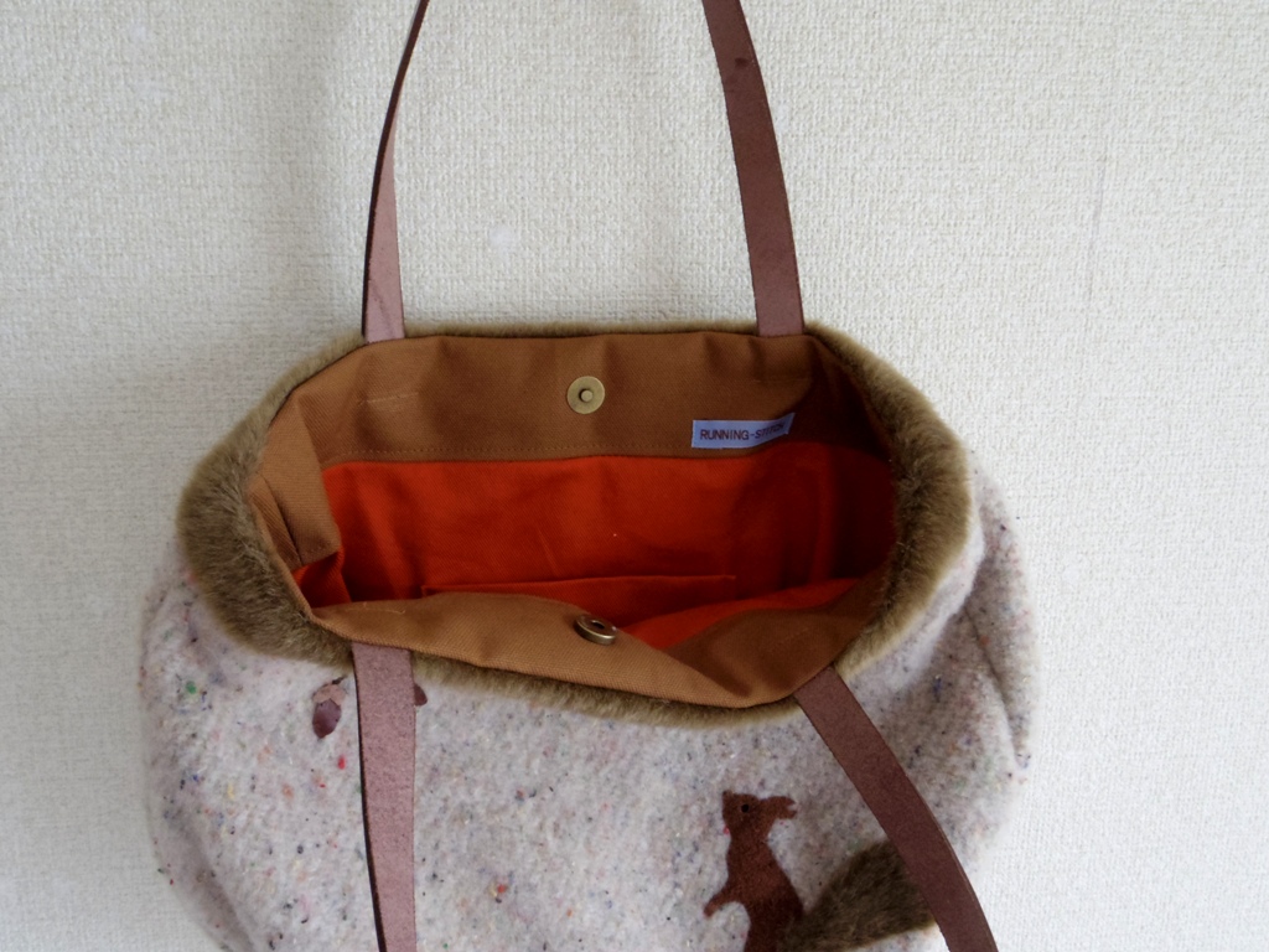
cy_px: 476
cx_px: 634
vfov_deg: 45.4
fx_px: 1136
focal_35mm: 31
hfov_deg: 58.4
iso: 1250
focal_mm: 6.8
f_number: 8
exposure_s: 1/50
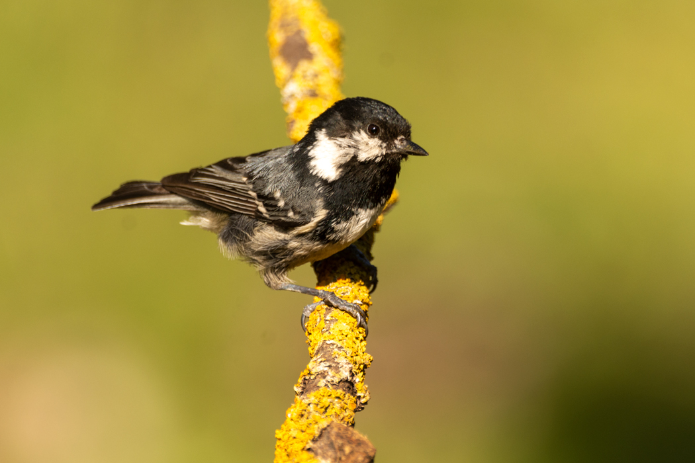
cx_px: 348
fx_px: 17374
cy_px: 232
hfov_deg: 2.3
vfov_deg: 1.5
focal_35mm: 900
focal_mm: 600
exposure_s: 1/500
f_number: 6.3
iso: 220
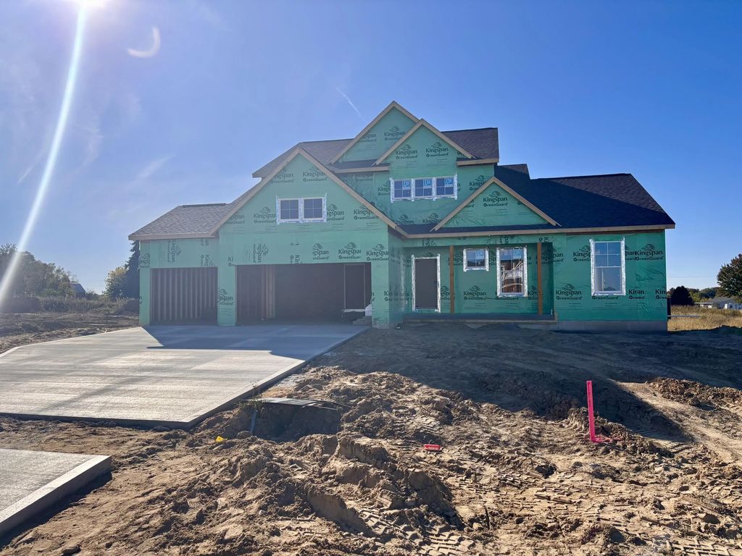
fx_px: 557
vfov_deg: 53.1
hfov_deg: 67.3
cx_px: 371
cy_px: 278
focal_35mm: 26
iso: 50
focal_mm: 5.96
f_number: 1.6
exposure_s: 1/5952
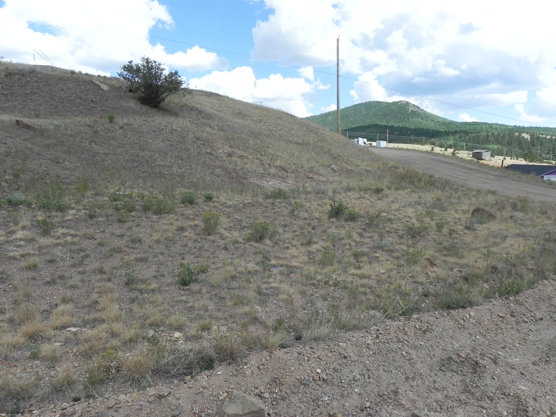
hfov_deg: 67.3
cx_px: 278
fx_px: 418
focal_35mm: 26
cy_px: 208
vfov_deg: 53.1
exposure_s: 1/442
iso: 160
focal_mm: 4.6
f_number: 6.3
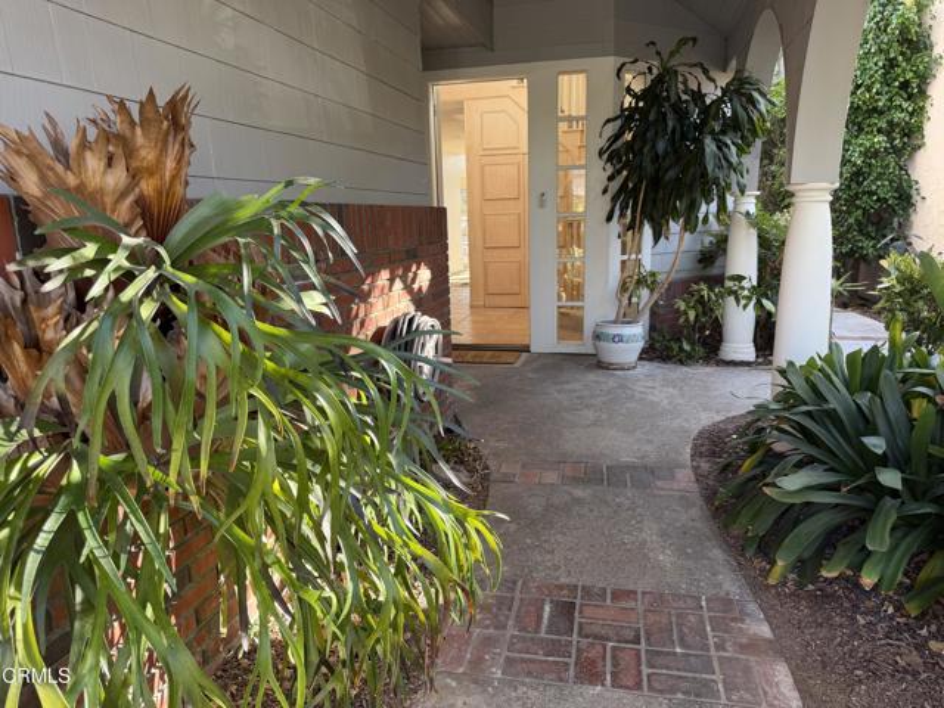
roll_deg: +1.3
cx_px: 472
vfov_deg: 56.8
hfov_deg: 71.6
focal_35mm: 24
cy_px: 354
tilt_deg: -12.4
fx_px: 654
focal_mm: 6.76
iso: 125
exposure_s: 1/192
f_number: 1.78
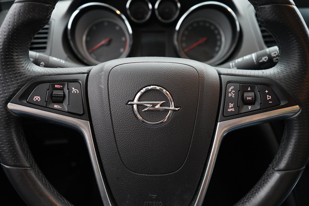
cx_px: 154
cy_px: 103
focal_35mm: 28
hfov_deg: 65.5
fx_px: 240
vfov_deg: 46.4
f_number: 3.5
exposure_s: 1/60
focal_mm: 28
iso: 5000
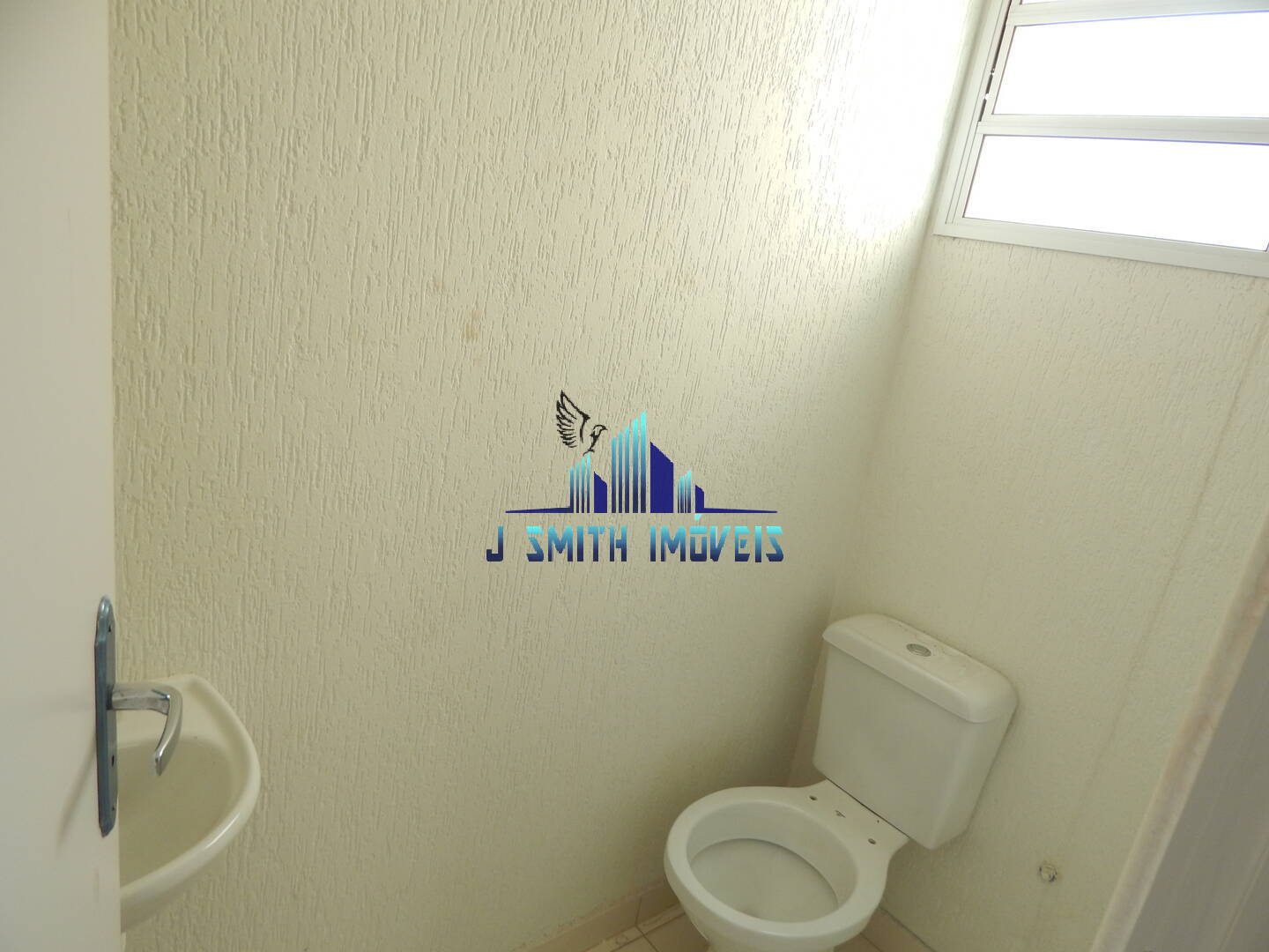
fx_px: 843
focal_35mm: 23
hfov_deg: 73.9
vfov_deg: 58.9
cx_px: 634
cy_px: 476
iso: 125
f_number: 3
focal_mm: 4
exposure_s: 1/40
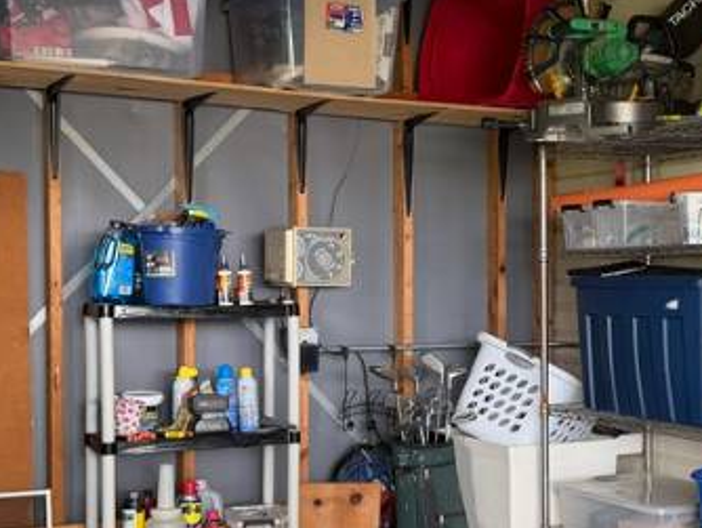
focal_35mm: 61
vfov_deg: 24.0
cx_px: 517
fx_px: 1238
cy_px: 327
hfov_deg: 31.2
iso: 125
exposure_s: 1/121
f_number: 1.78
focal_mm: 6.76
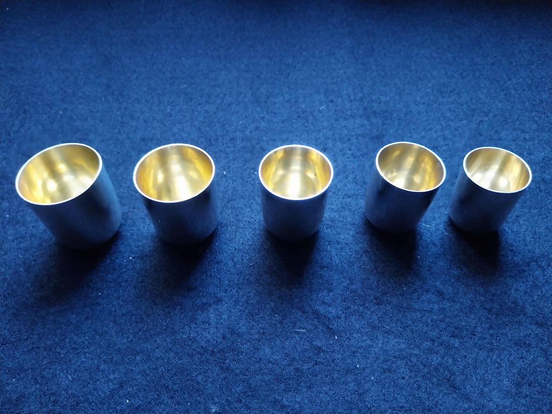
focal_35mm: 26
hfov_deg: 67.3
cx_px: 276
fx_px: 415
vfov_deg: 53.1
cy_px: 207
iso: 320
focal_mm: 4
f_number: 1.8
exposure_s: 1/25
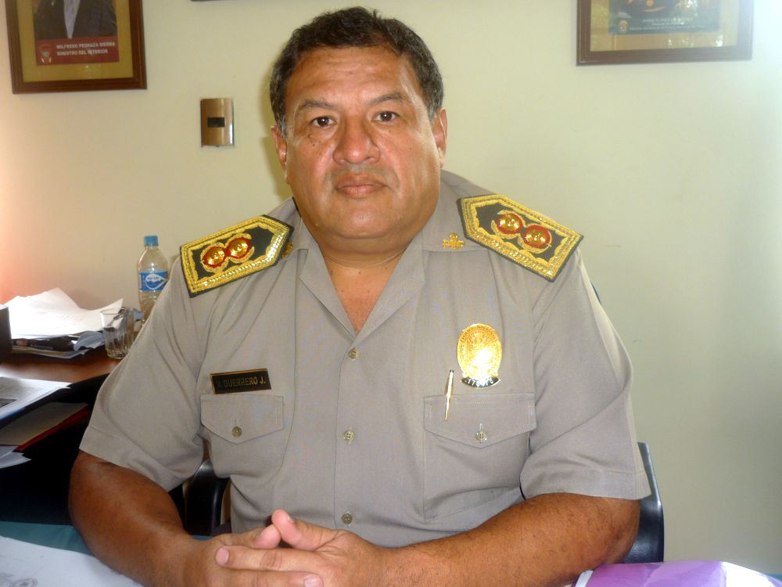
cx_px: 391
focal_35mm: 33
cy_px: 294
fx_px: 745
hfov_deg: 55.4
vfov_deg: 42.9
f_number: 2.8
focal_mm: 5.5
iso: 100
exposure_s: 1/30
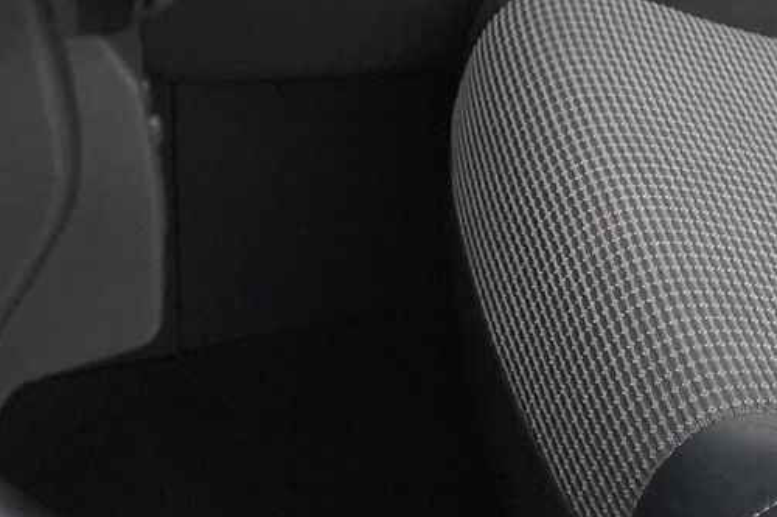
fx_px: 3128
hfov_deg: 13.5
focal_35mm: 145
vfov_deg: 9.0
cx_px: 1071
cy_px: -459
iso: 10000
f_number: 4
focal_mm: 29
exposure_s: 1/160
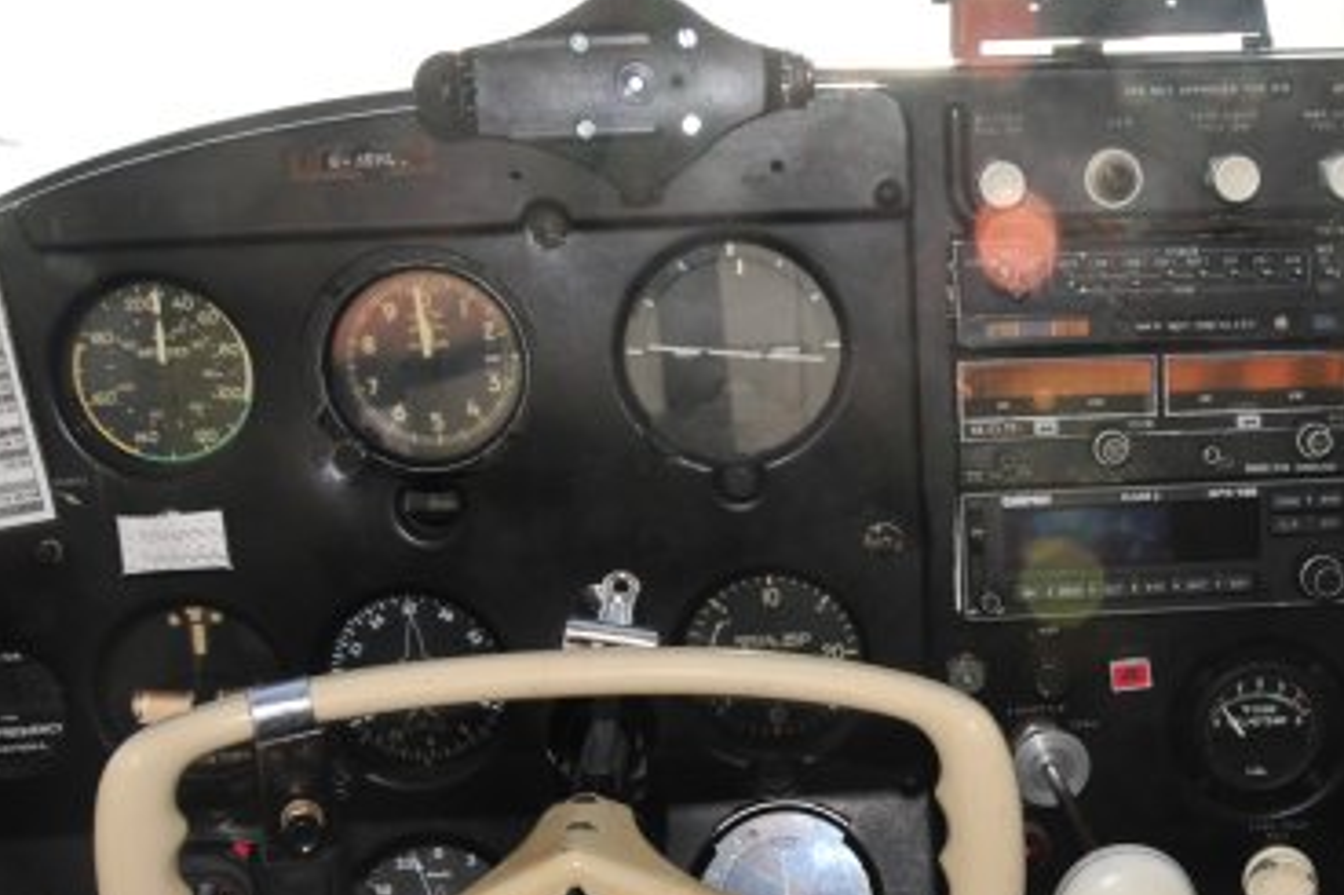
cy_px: 687
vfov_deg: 25.2
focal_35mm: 53
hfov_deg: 36.3
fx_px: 1978
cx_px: 1066
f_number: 7.1
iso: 200
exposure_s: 1/250
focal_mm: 18
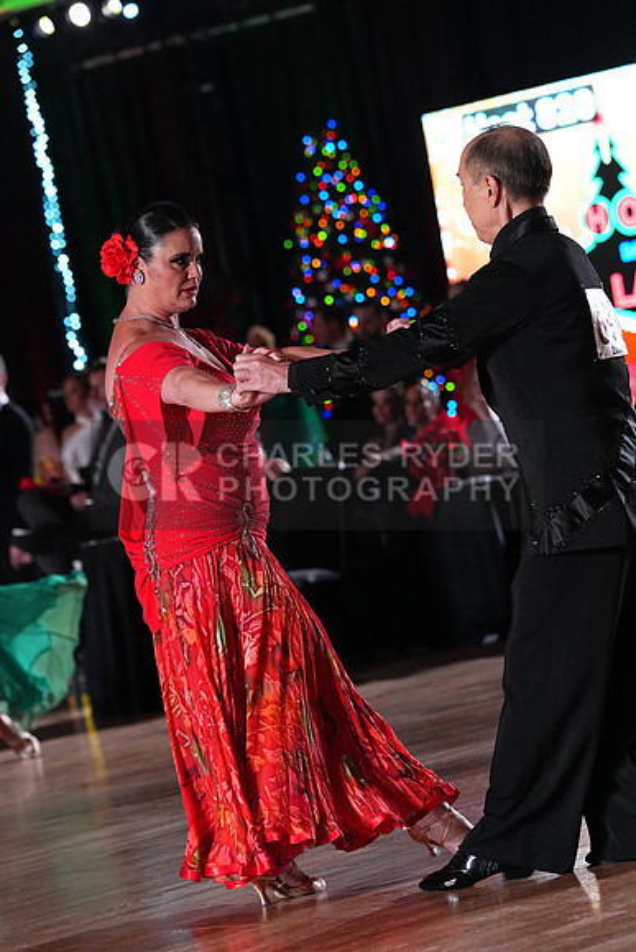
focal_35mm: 154
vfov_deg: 13.3
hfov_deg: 8.9
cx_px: 318
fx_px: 4078
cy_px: 476
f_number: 5
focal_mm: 154
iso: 6400
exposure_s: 1/400
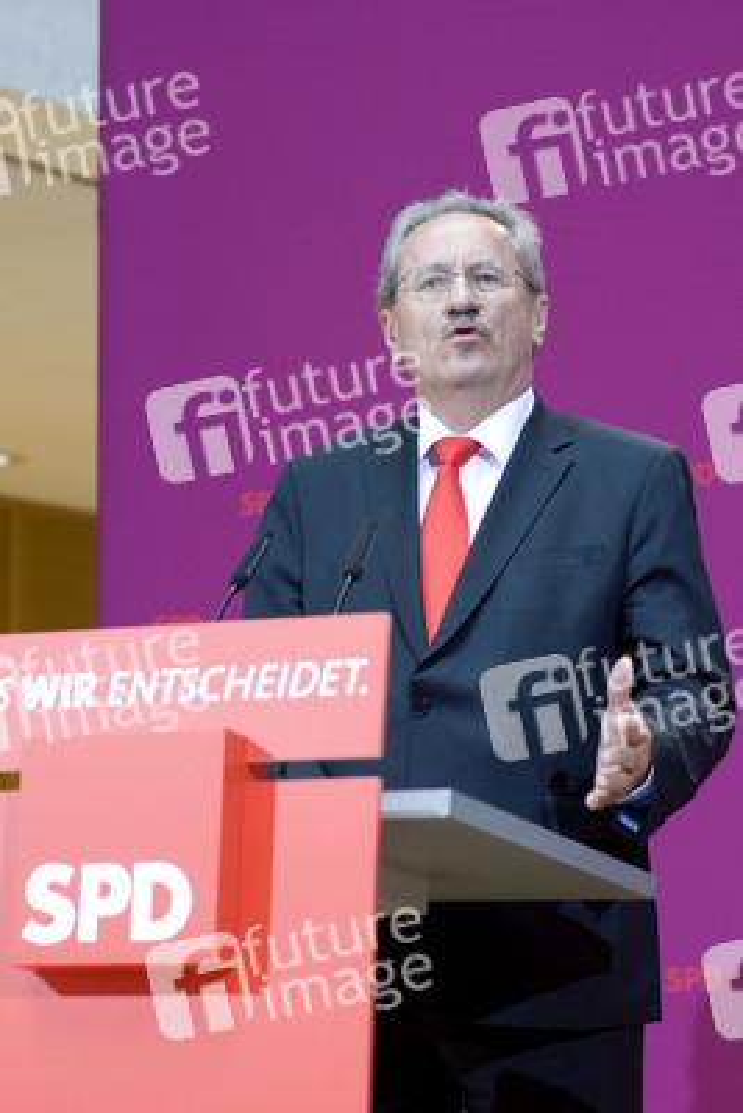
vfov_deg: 23.6
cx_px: 372
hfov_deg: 15.9
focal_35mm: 86
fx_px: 2660
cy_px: 556
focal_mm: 86
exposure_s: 1/200
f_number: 5
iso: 1600
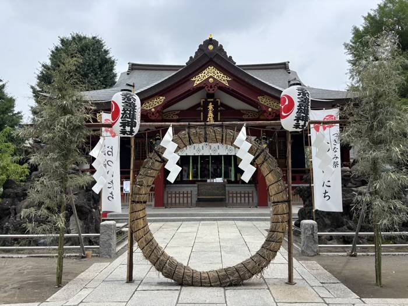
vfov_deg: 53.1
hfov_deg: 67.3
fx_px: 306
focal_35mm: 26
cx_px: 204
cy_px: 153
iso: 50
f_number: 1.6
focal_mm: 5.96
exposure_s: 1/2513
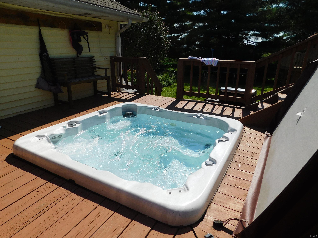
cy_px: 119
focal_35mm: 23
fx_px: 211
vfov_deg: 58.9
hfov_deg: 73.9
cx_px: 159
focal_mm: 4
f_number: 6
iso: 125
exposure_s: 1/800
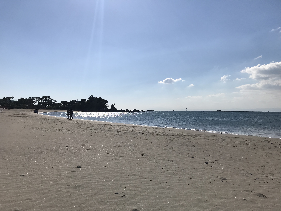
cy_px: 106
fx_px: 227
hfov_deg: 63.4
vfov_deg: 49.7
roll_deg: -0.3
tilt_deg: +3.1
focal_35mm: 28
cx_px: 140
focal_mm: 3.99
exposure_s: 1/9615
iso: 25
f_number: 1.8
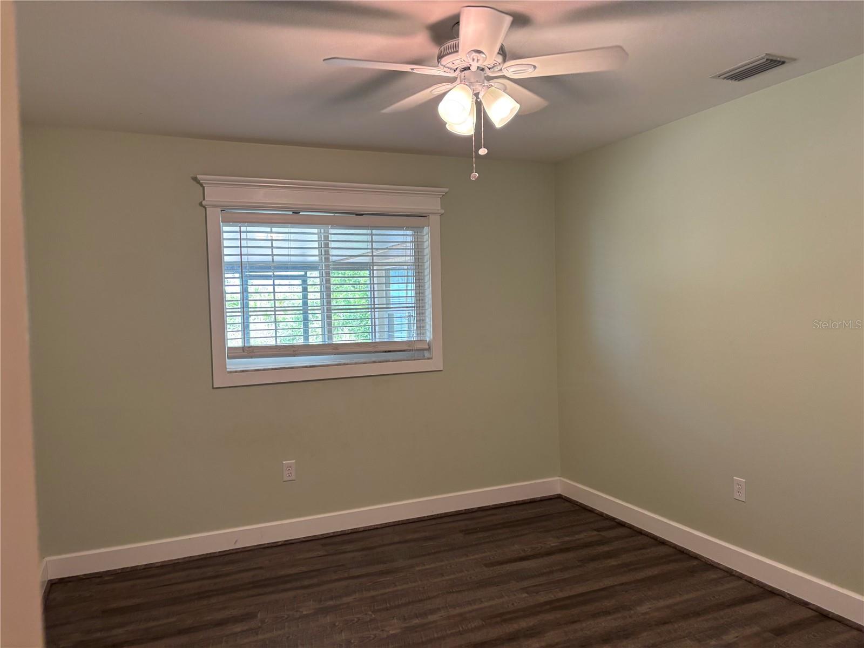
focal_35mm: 26
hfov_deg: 67.3
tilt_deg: -3.1
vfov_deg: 53.1
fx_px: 649
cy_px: 324
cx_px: 432
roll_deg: +1.3
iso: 160
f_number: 1.6
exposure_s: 1/60
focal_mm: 5.96
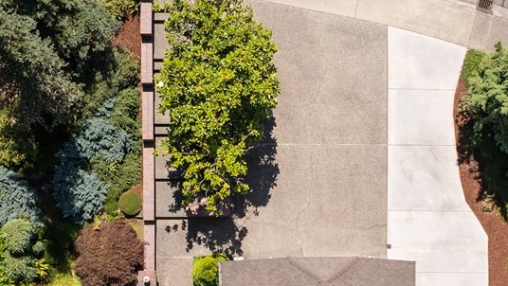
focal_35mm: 78
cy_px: 335
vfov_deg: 15.0
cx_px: 230
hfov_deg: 27.2
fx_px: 1051
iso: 100
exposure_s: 1/60
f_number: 3.2
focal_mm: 12.29
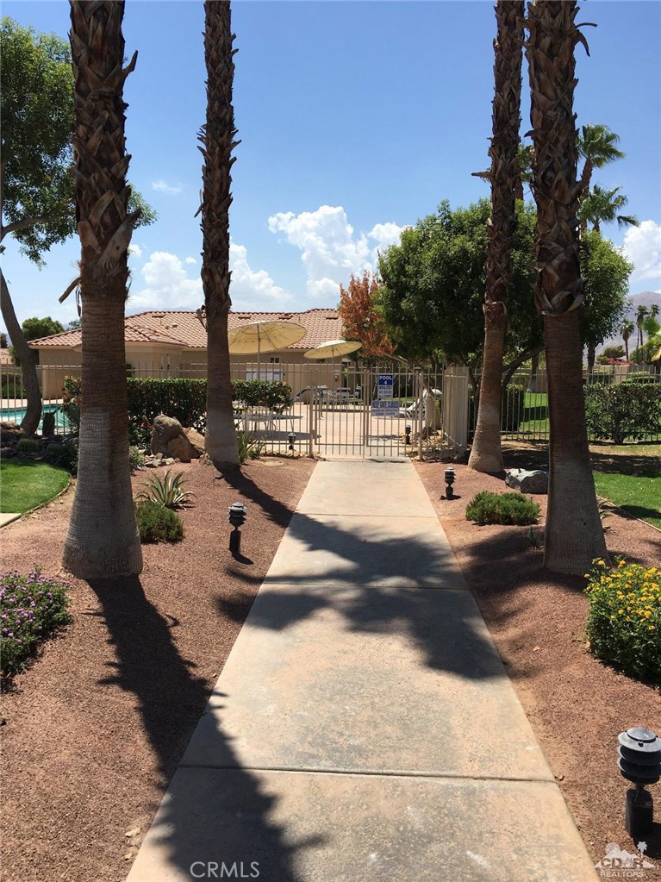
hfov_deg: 48.2
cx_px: 330
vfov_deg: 61.7
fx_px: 739
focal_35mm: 29
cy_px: 441
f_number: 2.2
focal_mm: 4.15
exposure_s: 1/1748
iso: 25
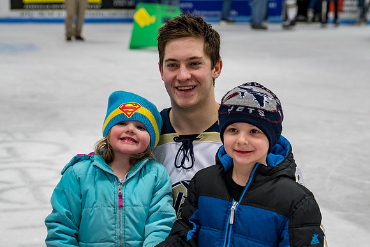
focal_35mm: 106
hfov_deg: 19.2
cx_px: 202
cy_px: 129
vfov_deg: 12.9
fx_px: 1091
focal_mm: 60
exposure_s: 1/250
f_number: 4
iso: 720
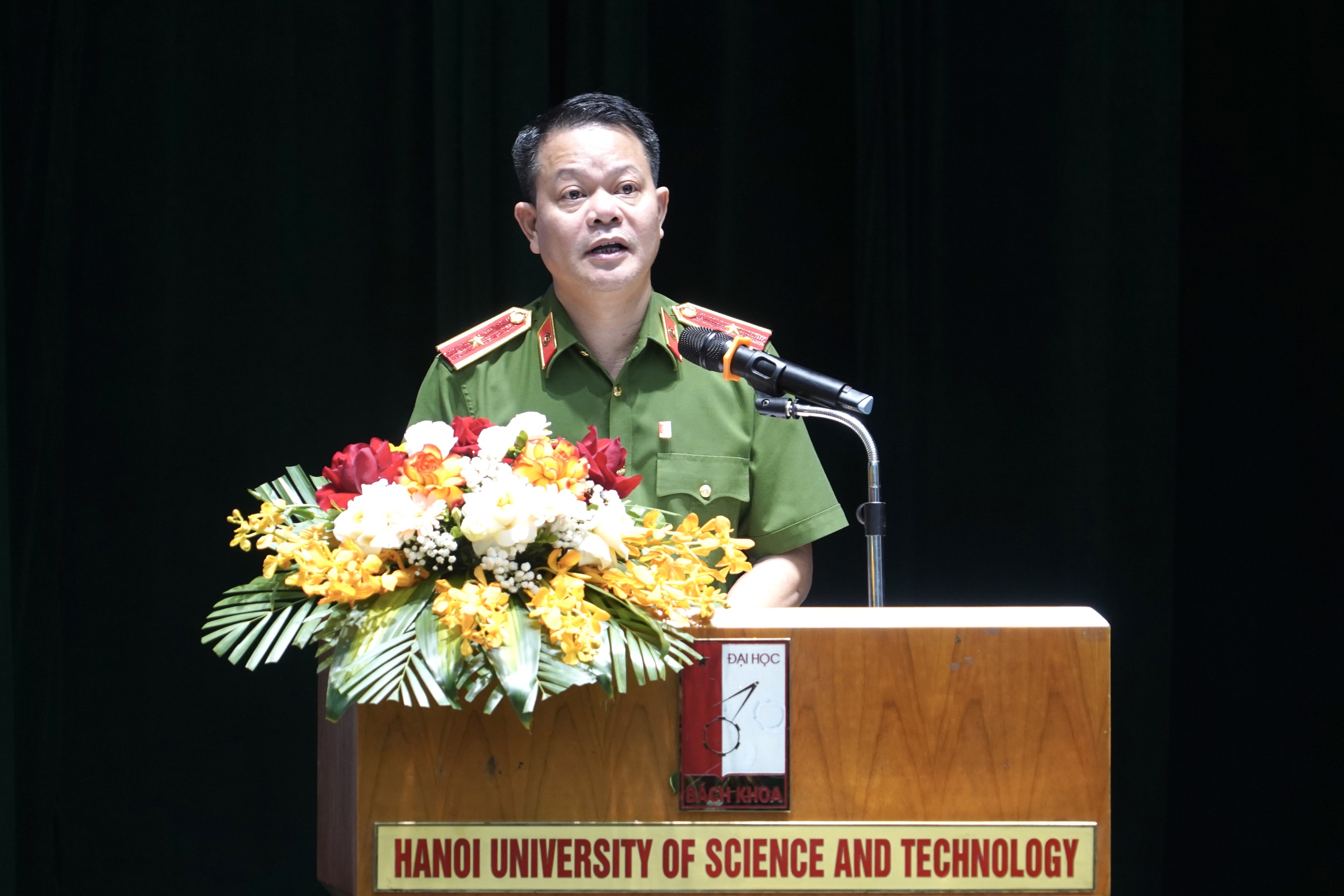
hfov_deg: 11.0
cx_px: 672
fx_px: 6981
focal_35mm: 187
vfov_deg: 7.3
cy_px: 448
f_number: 6.3
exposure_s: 1/125
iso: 2000
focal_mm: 187
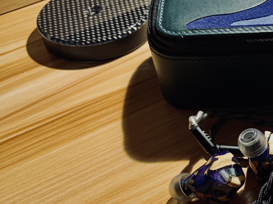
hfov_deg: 28.0
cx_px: 302
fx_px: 497
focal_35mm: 63
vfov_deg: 23.1
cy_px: 151
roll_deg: -3.2
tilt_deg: -44.8
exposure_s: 1/60
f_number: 1.8
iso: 100
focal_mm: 4.25
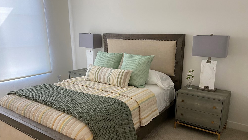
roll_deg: -1.9
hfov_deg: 66.0
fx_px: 191
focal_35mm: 29
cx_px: 126
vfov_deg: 40.0
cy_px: 85
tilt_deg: -13.7
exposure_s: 1/60
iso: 200
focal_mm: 4.25
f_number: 1.8
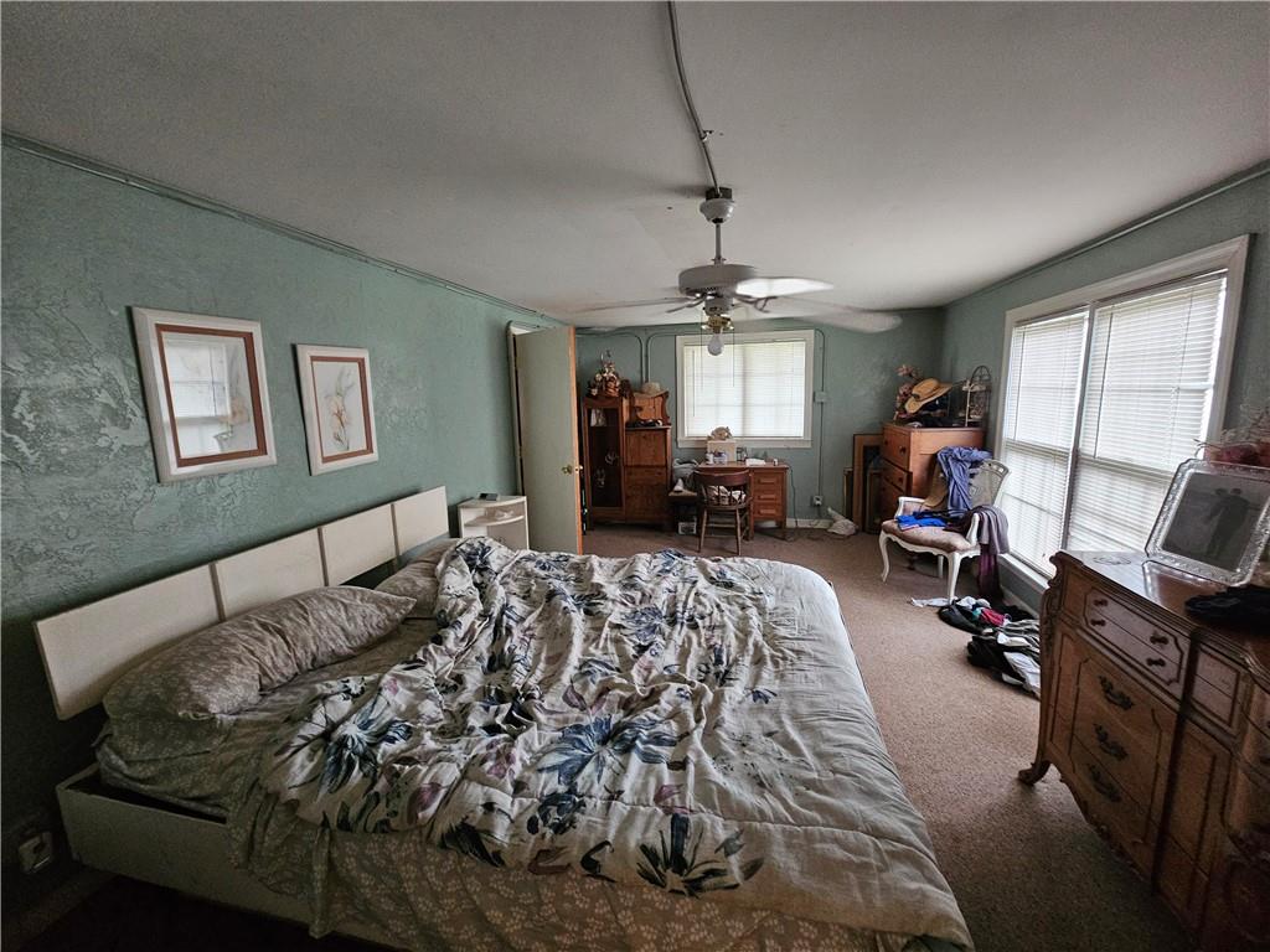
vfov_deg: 89.9
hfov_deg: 106.2
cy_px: 476
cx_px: 635
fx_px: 477
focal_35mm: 13
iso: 500
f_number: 2.2
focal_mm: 2.2
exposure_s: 1/30
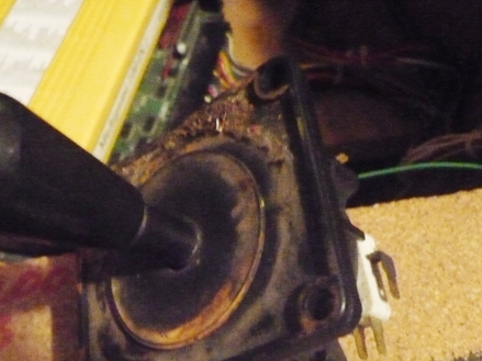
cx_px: 176
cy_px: 243
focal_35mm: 49
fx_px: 682
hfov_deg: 38.6
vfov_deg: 29.4
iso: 1250
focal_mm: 5.8
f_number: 2.8
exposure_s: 1/13
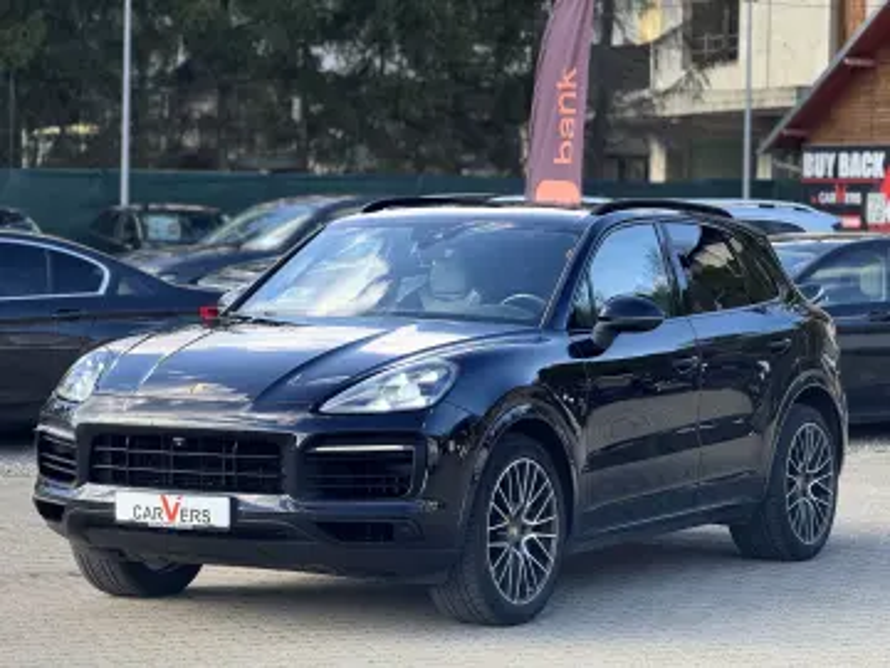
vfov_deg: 12.3
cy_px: 334
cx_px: 445
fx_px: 3085
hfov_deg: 16.4
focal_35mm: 120
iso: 50
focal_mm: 15.66
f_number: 2.8
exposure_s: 1/264
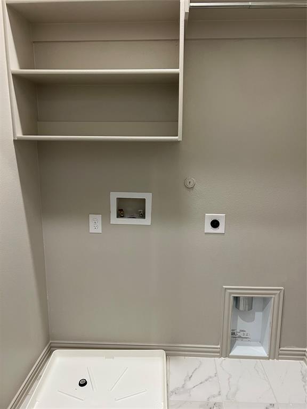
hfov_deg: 53.1
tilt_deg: -11.4
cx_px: 154
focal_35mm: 26
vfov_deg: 67.3
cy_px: 204
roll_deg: -0.4
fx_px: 307
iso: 125
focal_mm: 5.7
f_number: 1.5
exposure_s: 1/60
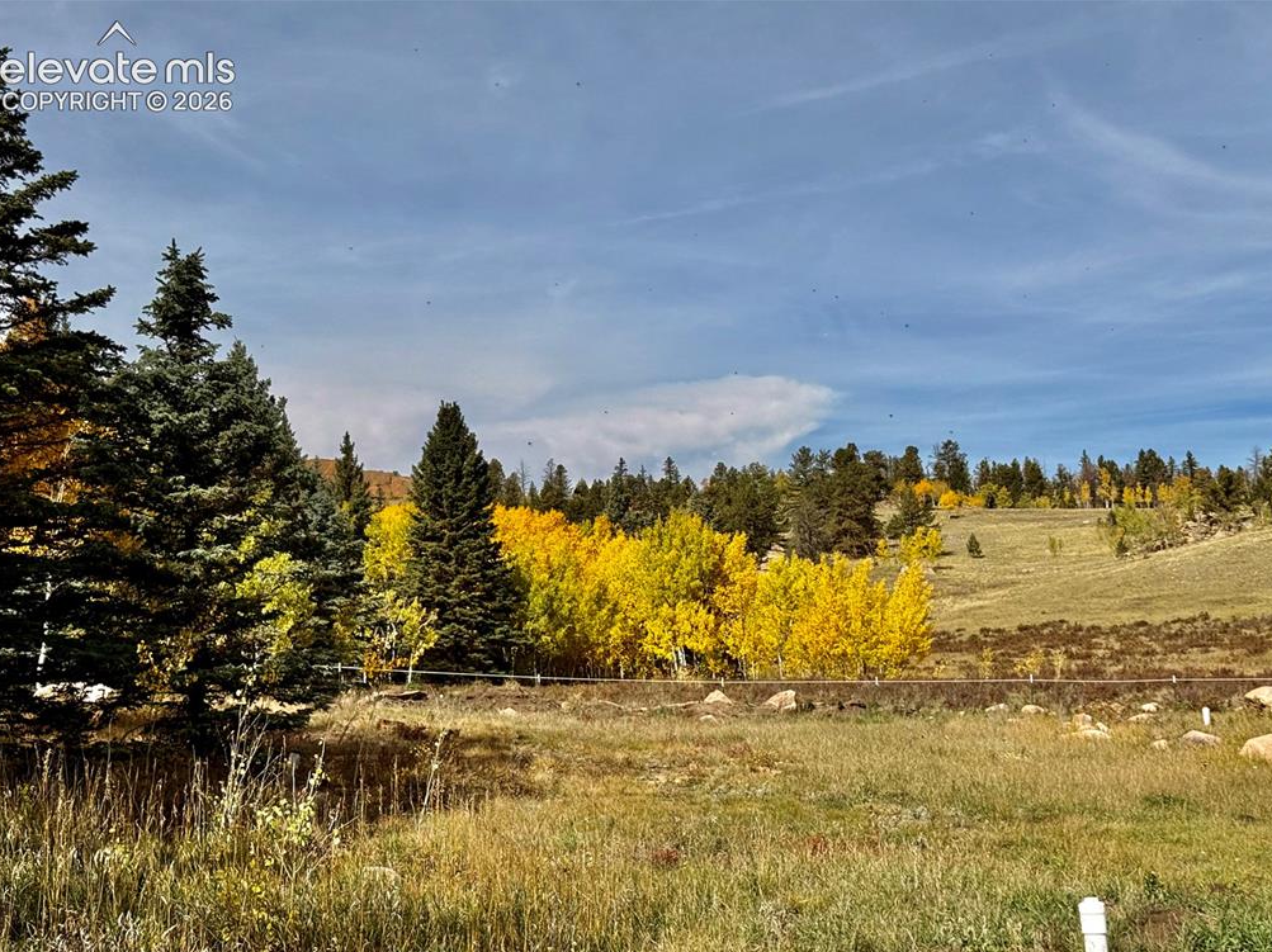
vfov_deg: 29.6
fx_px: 1799
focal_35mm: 49
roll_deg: +3.1
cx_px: 637
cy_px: 485
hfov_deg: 38.9
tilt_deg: +5.3
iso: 64
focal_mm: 6.76
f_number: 1.78
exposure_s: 1/7143
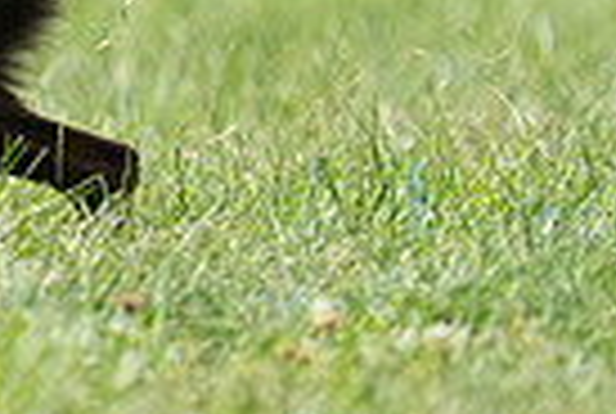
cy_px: -160
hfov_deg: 1.2
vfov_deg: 0.8
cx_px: -238
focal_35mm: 1783
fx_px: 30575
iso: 1250
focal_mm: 422
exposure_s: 1/4000
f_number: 6.3
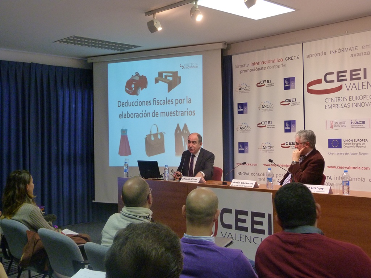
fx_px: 472
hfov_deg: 42.9
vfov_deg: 32.9
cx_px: 186
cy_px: 139
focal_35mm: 44
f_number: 3.2
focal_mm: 7.9
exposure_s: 1/25
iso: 400
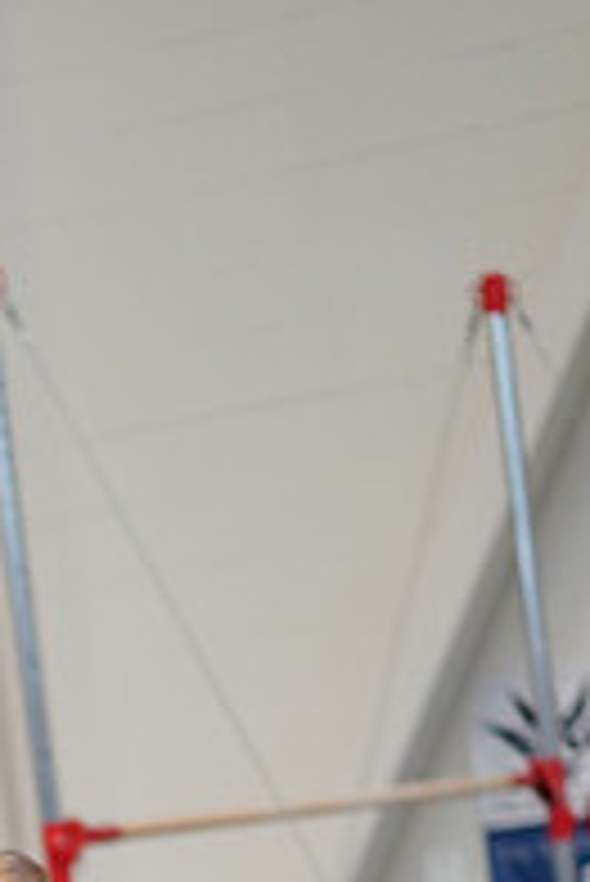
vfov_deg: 8.0
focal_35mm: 251
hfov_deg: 5.4
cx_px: -250
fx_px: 6159
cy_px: 1292
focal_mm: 85
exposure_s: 1/500
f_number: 1.4
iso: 640
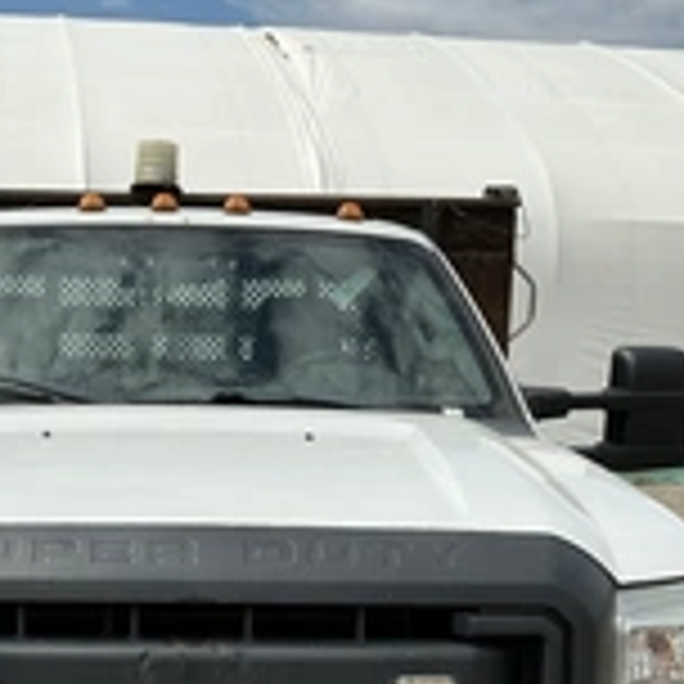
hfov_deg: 26.1
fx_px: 1453
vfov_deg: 25.6
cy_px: 616
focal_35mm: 65
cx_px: 162
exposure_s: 1/2959
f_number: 1.8
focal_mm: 3
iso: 25
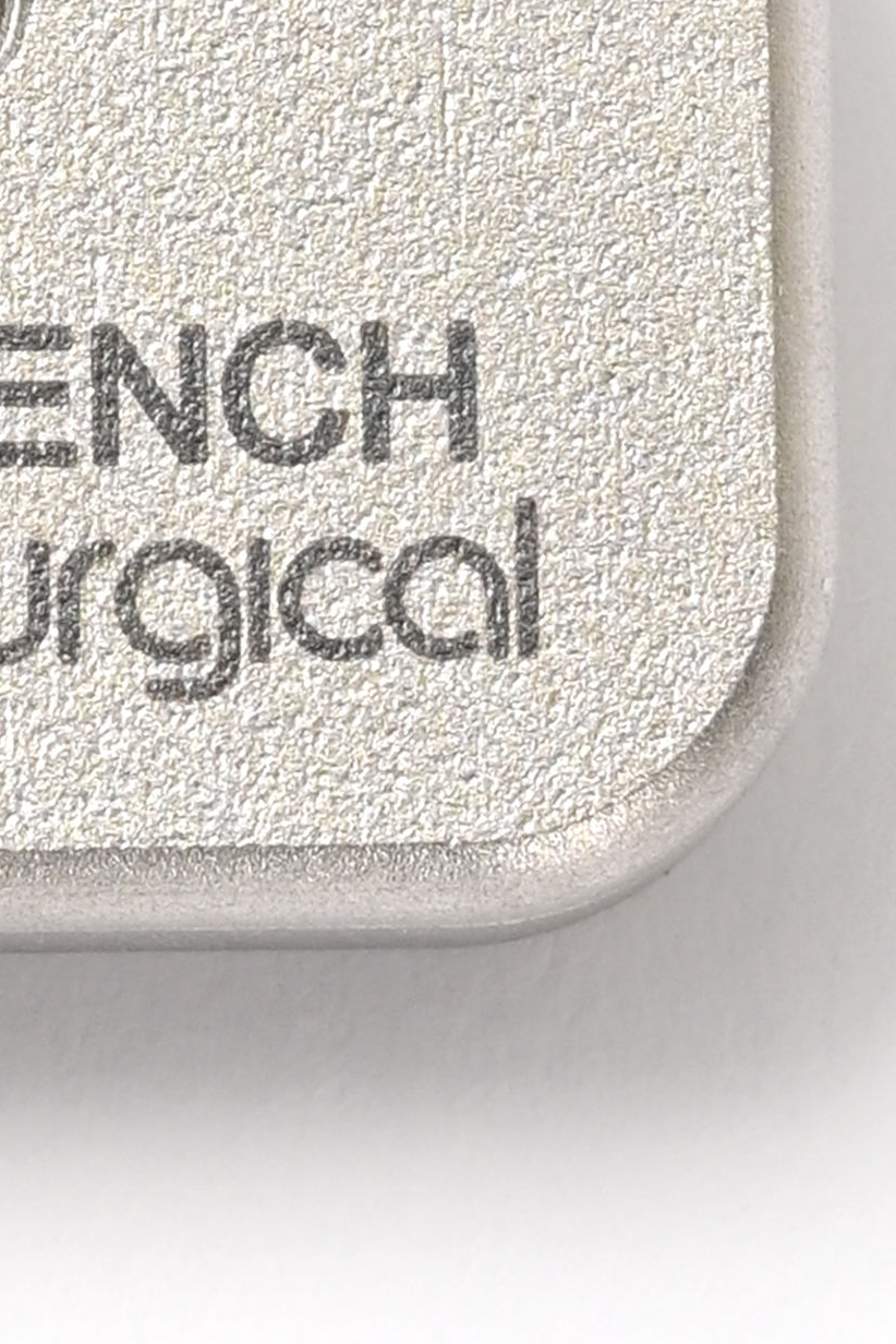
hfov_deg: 5.7
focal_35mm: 239
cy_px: -143
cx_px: -174
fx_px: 8917
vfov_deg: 8.5
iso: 250
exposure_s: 1/200
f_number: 10
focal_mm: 70
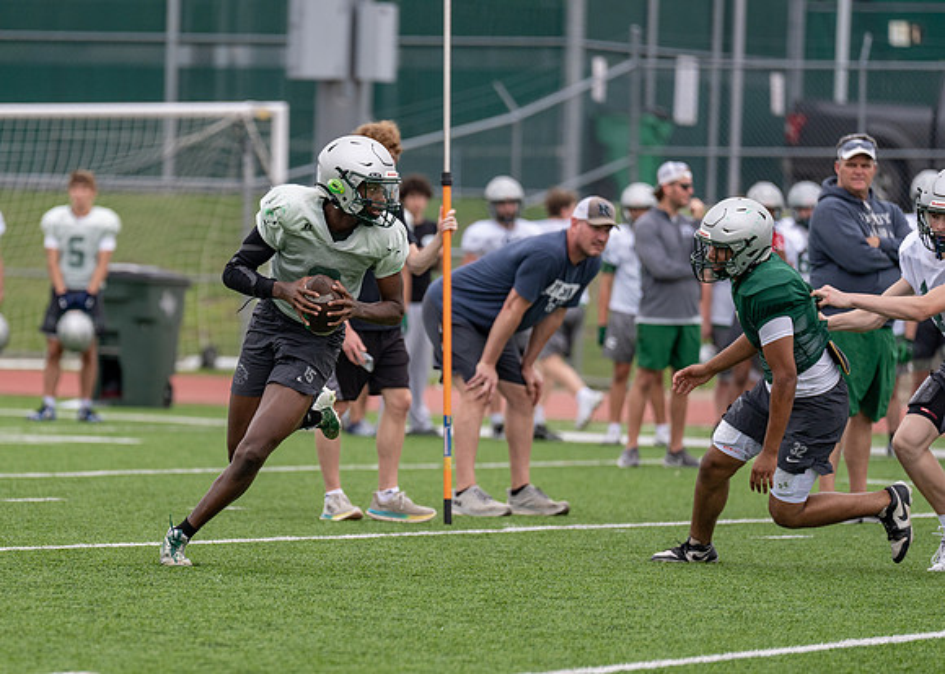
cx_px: 271
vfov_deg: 5.0
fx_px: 7779
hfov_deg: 6.9
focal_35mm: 290
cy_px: 372
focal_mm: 200
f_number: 2.8
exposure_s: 1/2500
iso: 200
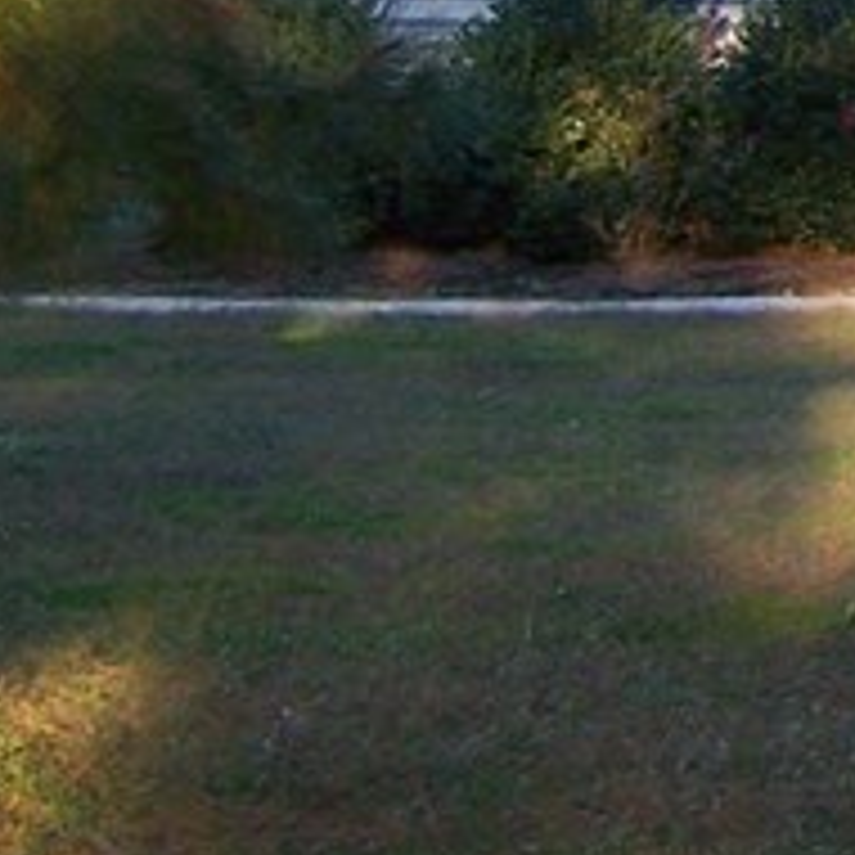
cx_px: 2203
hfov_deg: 8.6
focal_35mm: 181
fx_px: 5058
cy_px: -198
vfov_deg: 9.5
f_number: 2.8
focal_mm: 6.3
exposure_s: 1/80
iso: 80
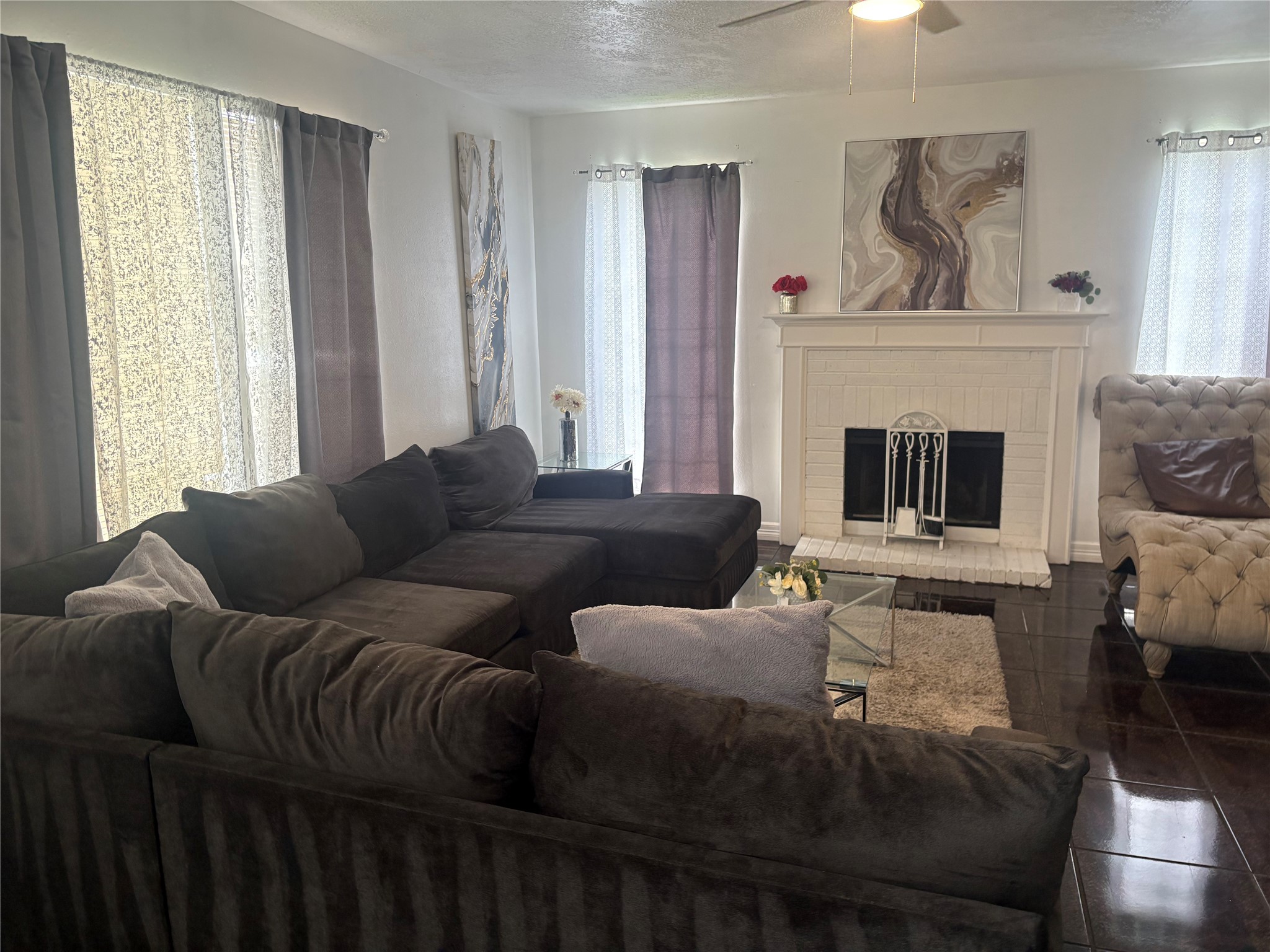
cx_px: 635
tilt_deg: -9.5
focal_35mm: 26
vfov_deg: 53.1
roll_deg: +2.5
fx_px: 954
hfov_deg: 67.3
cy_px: 476
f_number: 1.6
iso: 160
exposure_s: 1/120
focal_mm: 5.96
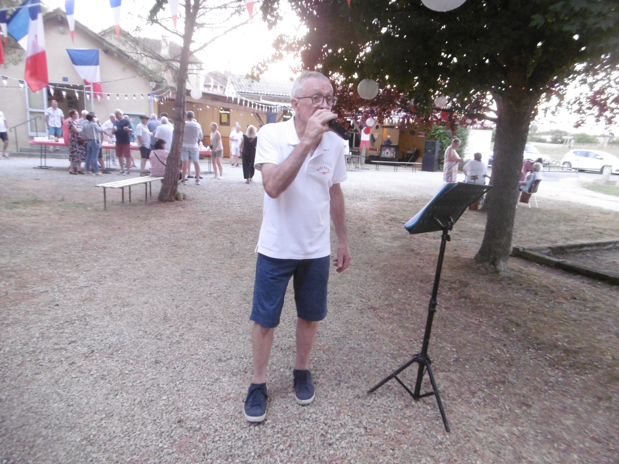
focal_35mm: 24
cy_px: 232
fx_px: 429
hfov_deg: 71.6
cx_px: 310
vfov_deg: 56.8
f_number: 3.1
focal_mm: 4.3
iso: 400
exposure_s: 1/40
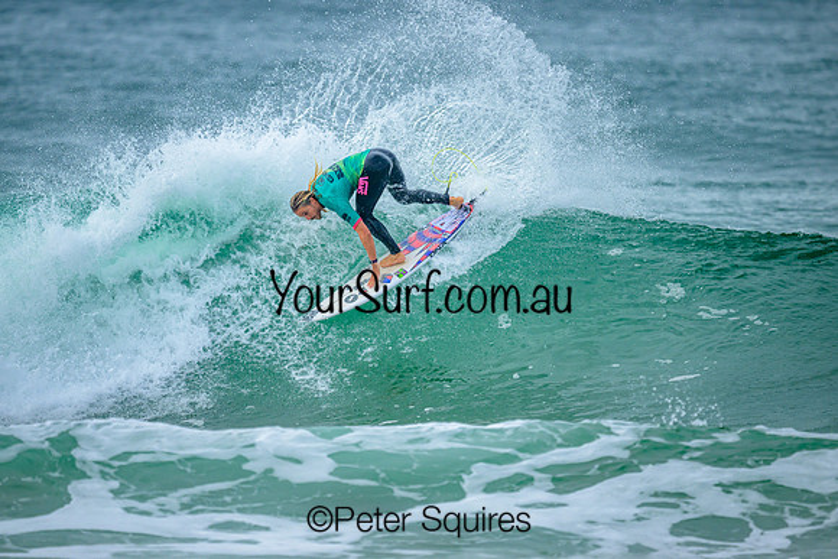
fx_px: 18626
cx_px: 419
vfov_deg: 1.7
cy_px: 280
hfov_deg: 2.6
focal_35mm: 800
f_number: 6.3
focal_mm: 800
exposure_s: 1/2000
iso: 400
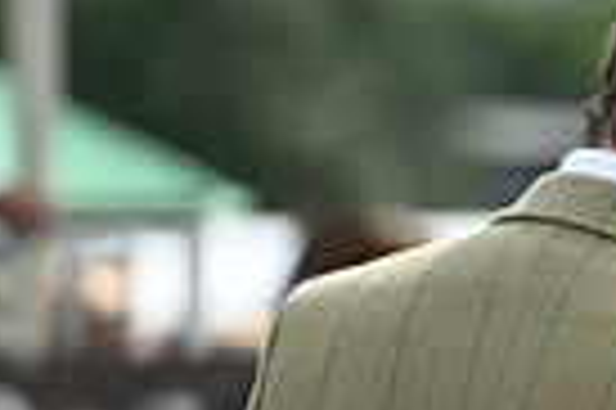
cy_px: 282
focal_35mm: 847
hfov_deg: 2.4
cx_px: 1268
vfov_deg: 1.6
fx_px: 14476
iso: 250
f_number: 4.5
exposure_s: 1/1000
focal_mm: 200
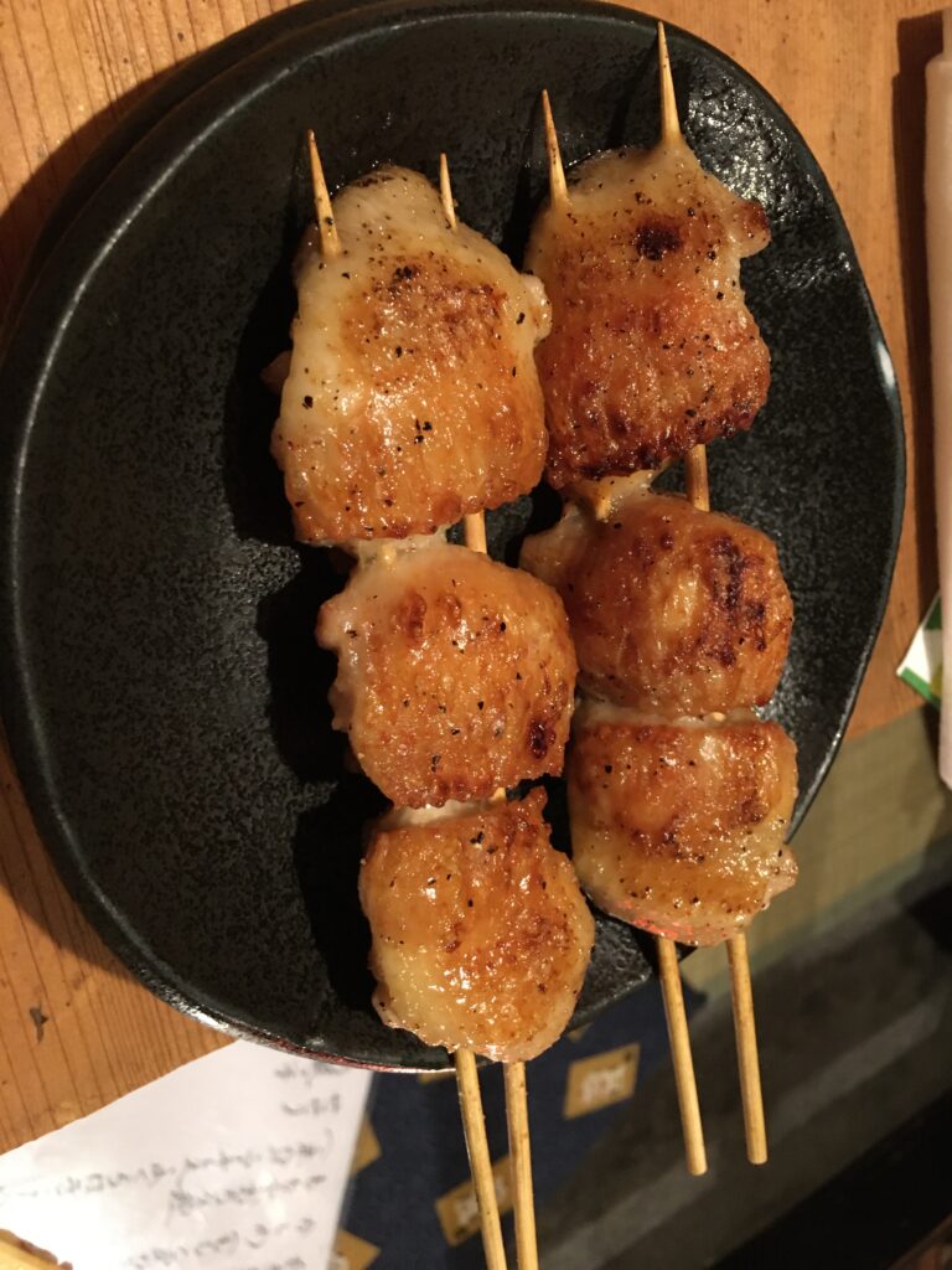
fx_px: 1063
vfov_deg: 61.7
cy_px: 635
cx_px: 476
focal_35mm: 29
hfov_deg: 48.2
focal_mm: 4.15
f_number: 2.2
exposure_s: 1/15
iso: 400
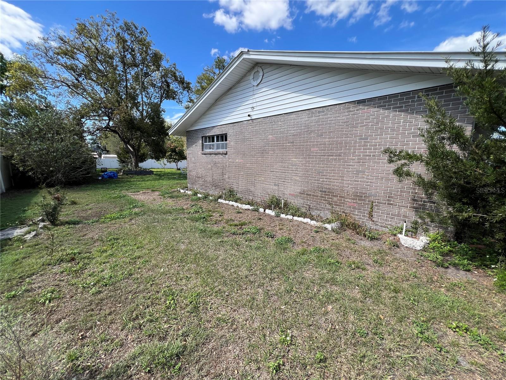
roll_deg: -1.0
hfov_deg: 106.2
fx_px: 190
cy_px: 190
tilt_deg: -8.7
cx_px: 253
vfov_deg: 89.9
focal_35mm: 13
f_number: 1.8
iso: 32
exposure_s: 1/699
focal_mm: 1.57
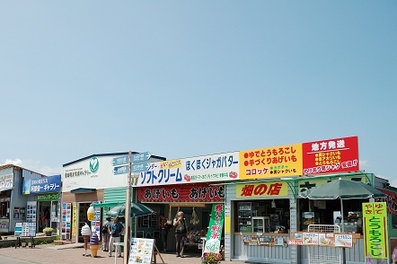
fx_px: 382
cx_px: 134
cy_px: 178
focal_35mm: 35
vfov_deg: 37.7
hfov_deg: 53.9
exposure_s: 1/1000
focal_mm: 17
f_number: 5
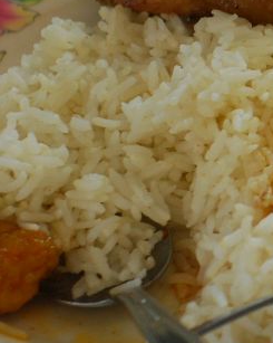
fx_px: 2974
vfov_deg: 6.6
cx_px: 712
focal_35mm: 294
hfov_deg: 5.1
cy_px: 8
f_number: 4
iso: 400
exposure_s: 1/60
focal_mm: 50
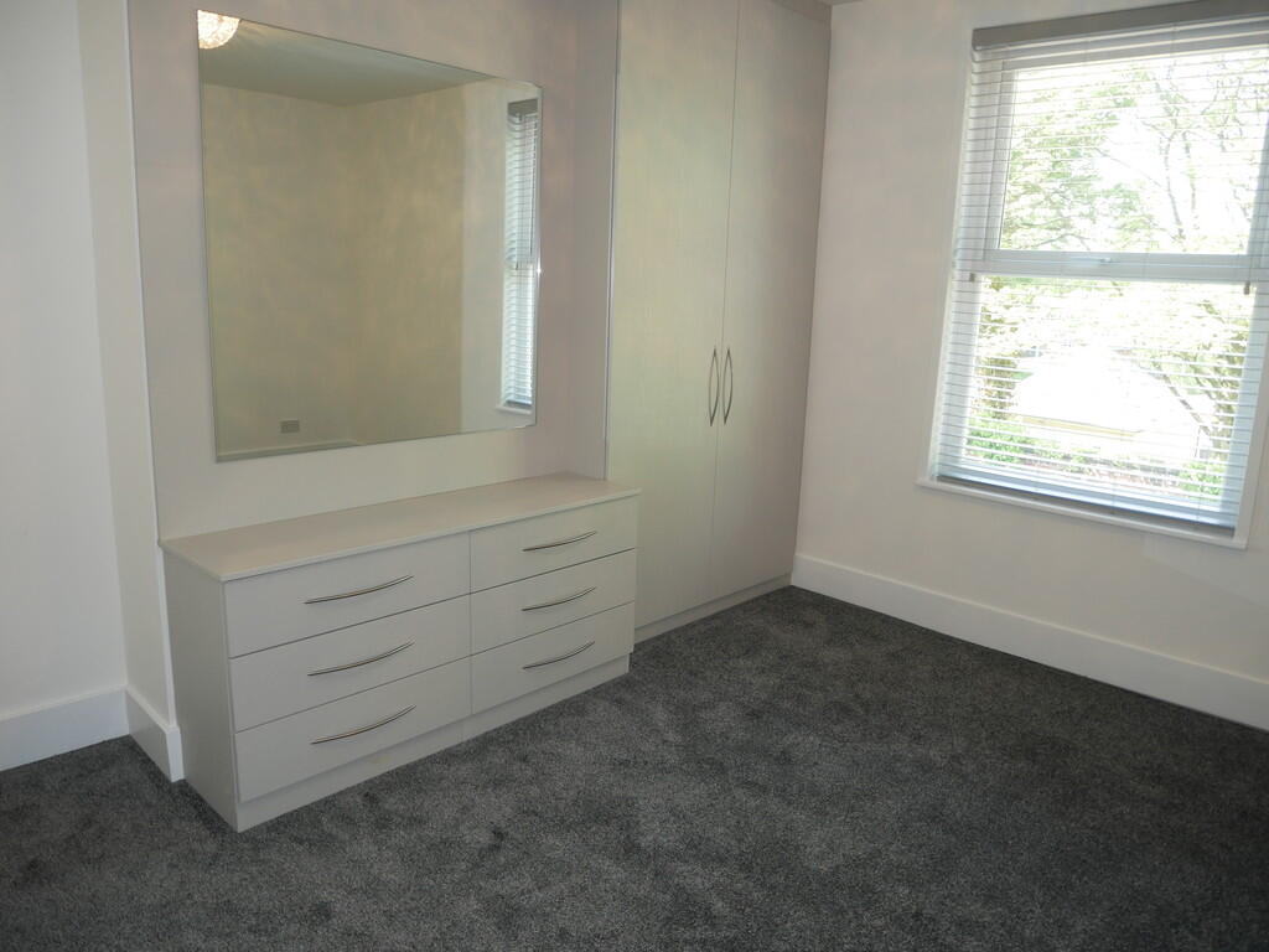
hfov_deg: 71.6
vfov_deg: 56.8
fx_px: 880
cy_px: 476
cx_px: 634
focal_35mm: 24
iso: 250
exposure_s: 1/50
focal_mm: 12
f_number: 3.5
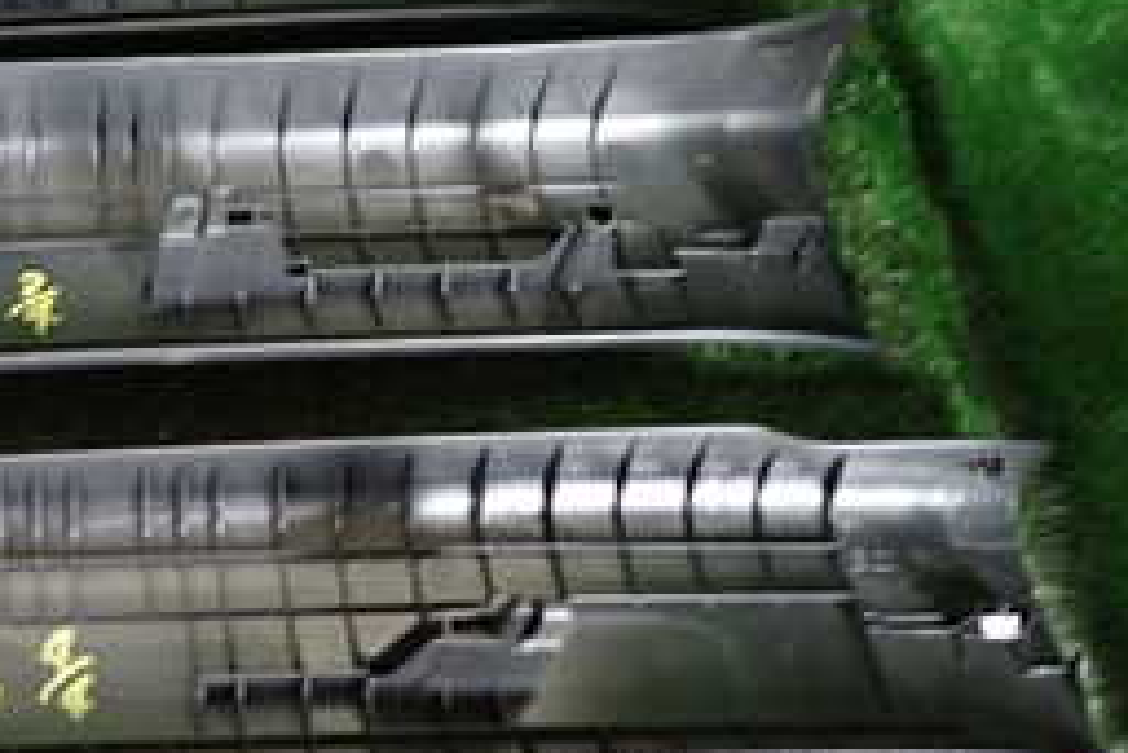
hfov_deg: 30.3
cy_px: 84
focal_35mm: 61
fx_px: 1912
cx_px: -35
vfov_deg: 21.8
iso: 500
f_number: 2
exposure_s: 1/30
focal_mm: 4.5
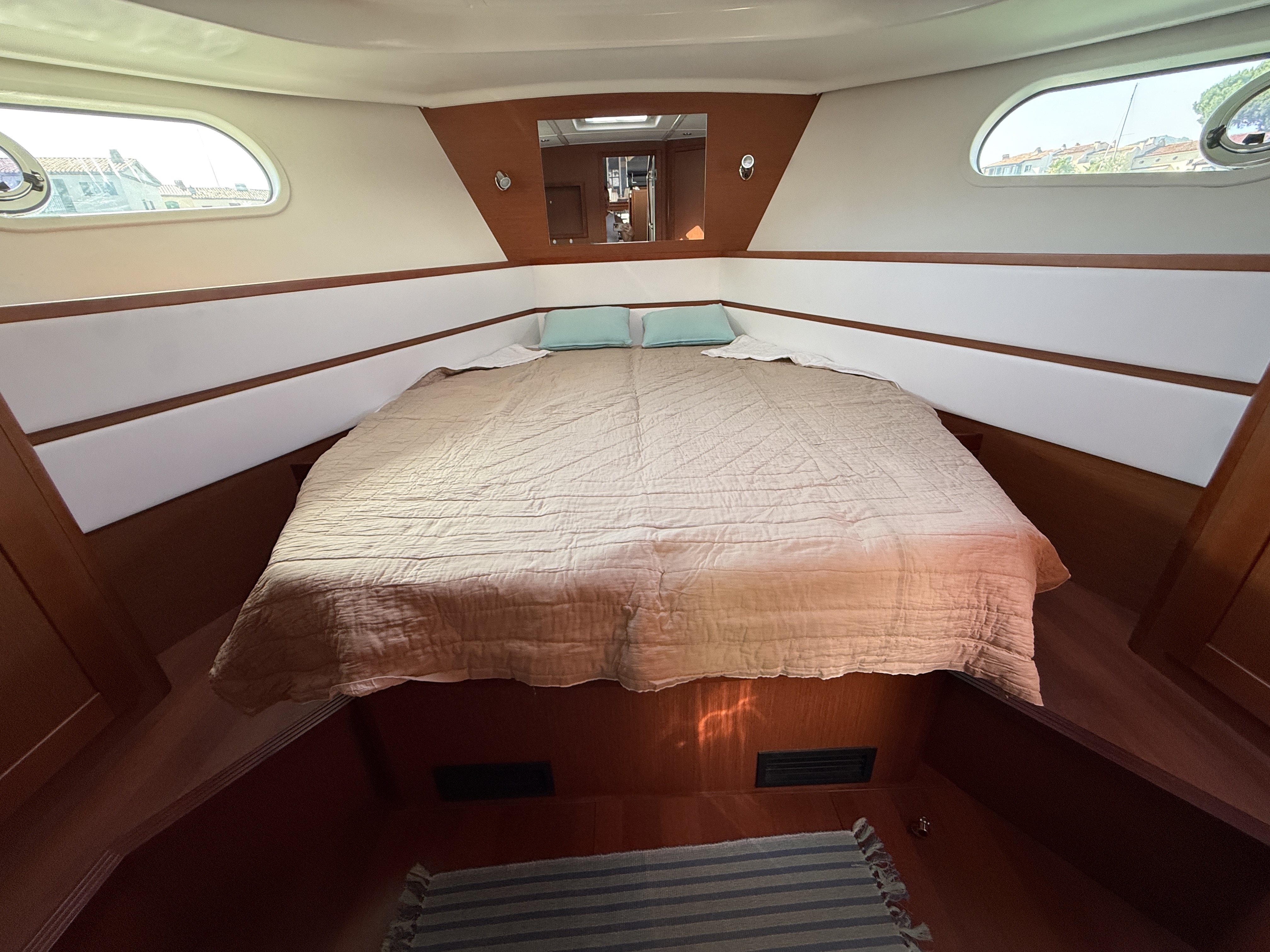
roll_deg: +3.0
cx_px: 635
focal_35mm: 14
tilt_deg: -24.5
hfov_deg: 102.1
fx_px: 514
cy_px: 476
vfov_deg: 85.7
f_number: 2.2
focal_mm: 2.22
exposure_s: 1/99
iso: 200
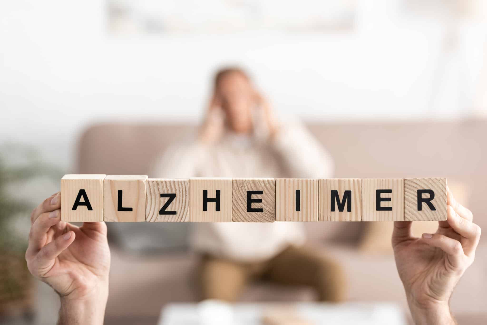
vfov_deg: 13.4
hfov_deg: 20.0
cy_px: 162
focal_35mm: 102
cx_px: 244
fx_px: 1380
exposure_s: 1/200
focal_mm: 102
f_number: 3.5
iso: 100
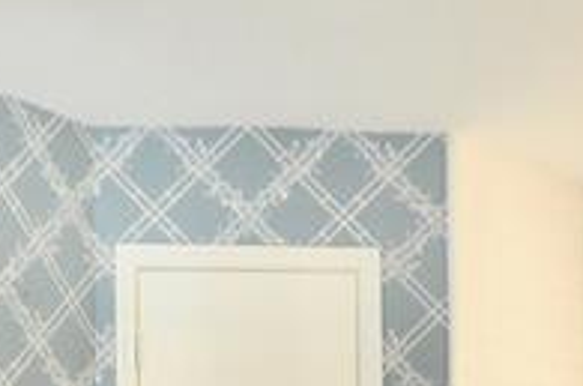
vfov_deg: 12.4
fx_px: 1658
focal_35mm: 103
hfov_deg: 19.2
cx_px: -48
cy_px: 649
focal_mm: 13
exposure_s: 1/30
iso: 1250
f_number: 5
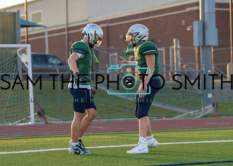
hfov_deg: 14.5
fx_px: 914
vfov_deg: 10.4
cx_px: 116
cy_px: 72
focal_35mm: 138
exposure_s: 1/800
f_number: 2.8
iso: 320
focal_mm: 100
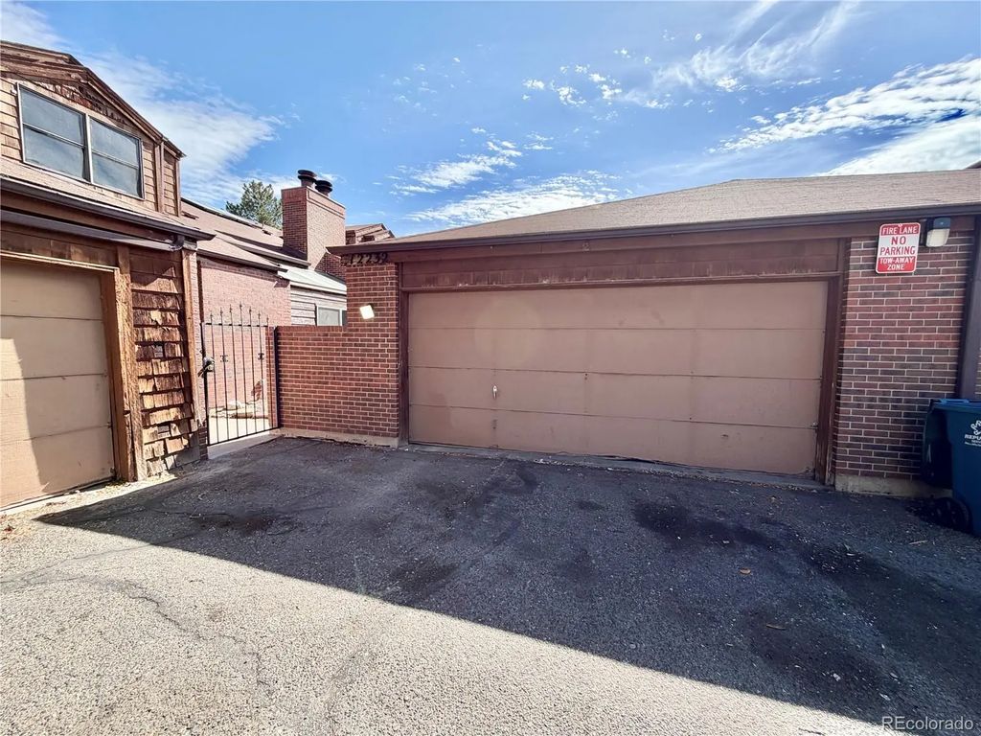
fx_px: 397
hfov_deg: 102.1
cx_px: 490
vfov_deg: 85.7
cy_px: 368
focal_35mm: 14
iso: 32
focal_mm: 2.22
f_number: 2.2
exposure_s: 1/770
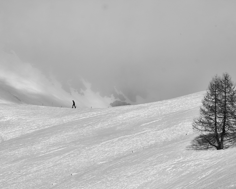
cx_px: 117
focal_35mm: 339
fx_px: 2368
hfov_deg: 5.7
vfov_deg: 4.6
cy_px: 94
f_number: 11
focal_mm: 200
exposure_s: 1/500
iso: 200
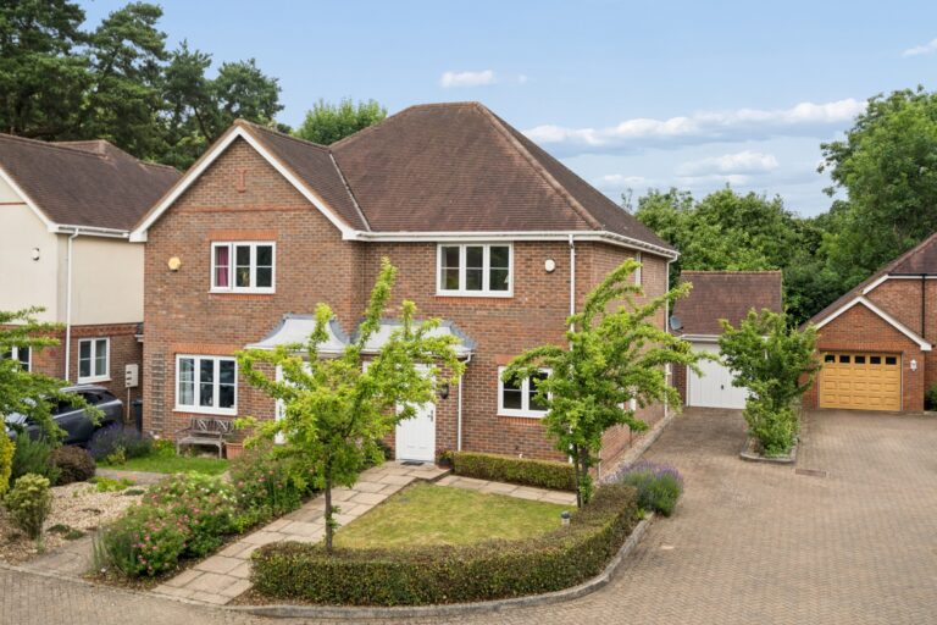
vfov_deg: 37.9
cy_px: 312
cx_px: 468
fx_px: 911
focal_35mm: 35
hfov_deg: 54.4
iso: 320
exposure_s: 1/250
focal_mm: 35
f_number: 8
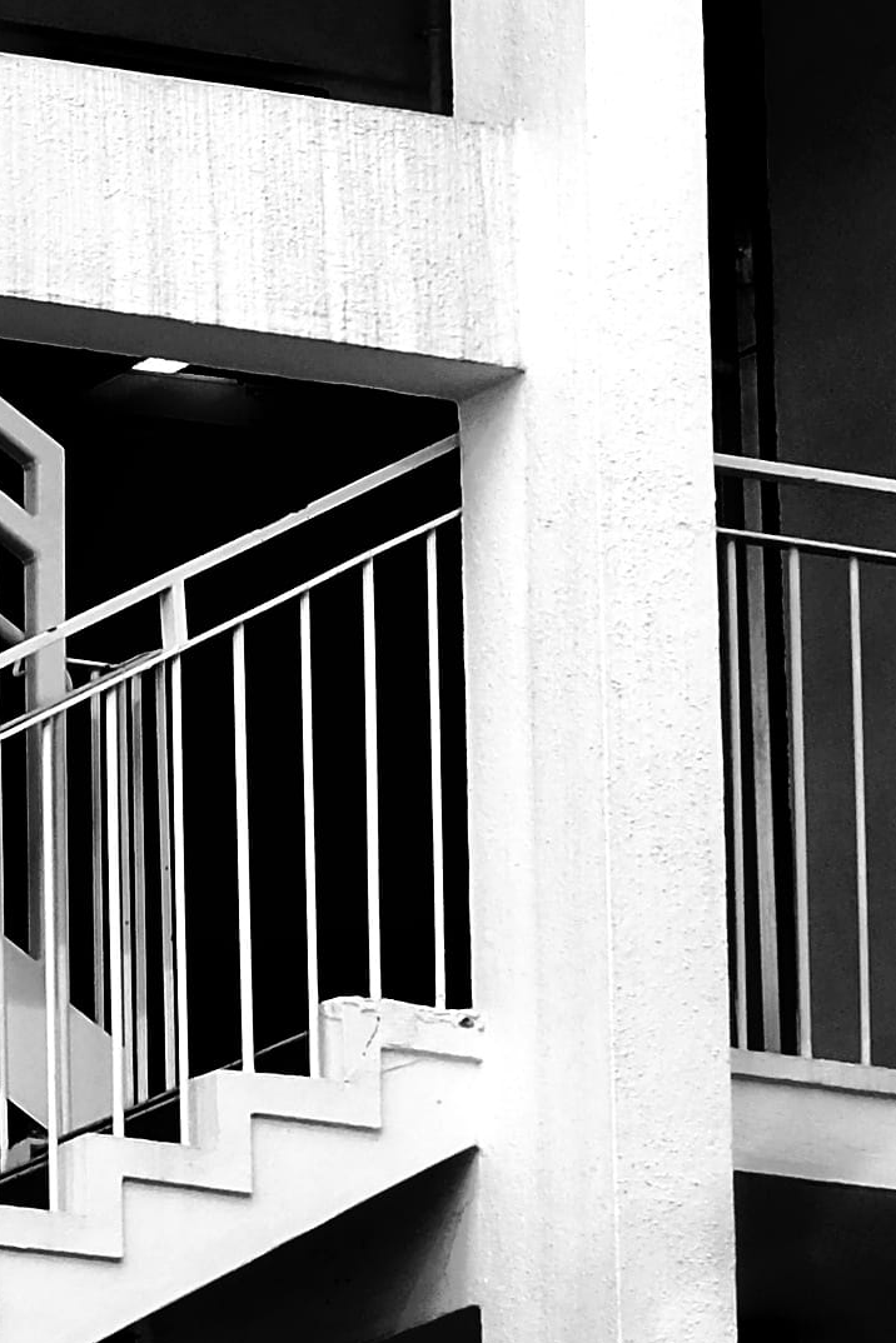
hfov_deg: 2.7
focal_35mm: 515
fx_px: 19225
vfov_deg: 4.0
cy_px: 1149
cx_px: -227
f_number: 10
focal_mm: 75.4
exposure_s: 1/180
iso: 800
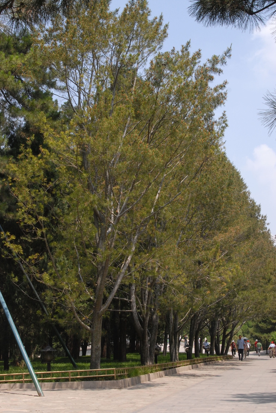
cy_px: 209
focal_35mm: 64
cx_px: 139
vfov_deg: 31.4
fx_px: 734
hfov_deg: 21.3
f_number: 9
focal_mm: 42
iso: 400
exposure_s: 1/320
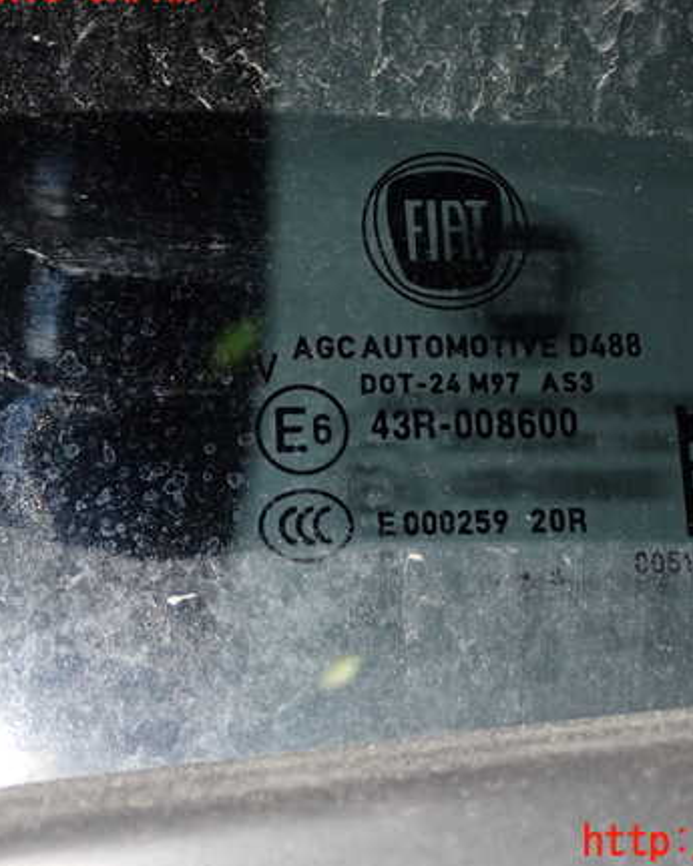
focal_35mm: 68
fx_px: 1743
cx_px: 434
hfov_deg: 22.4
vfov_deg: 27.9
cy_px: 416
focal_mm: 9.01
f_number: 9
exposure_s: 1/50
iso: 320
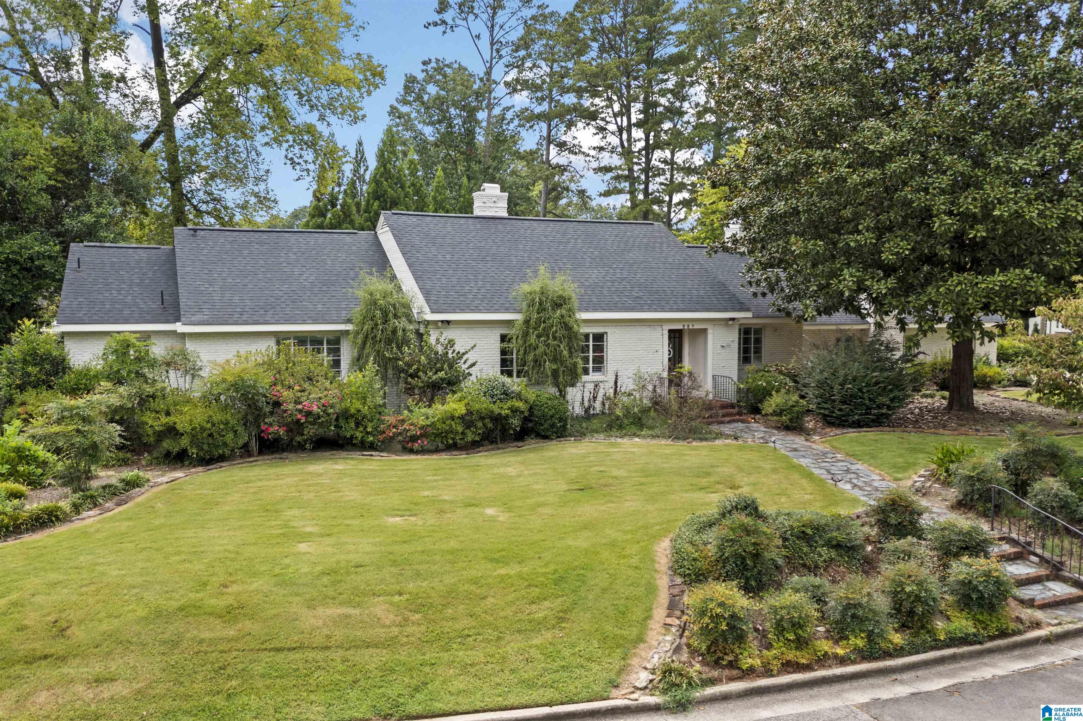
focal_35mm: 28
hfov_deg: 65.5
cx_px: 542
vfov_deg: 46.4
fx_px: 842
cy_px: 360
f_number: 2.8
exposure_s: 1/60
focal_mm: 10.26
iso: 100
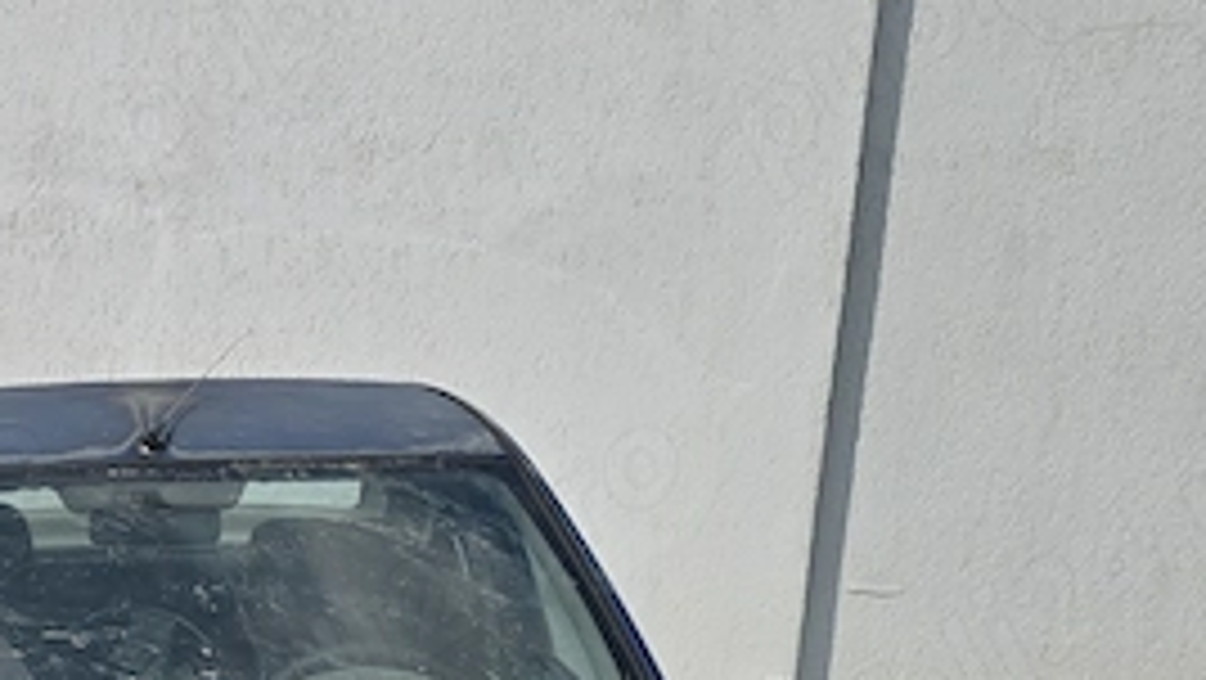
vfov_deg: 20.7
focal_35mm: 56
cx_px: 72
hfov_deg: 34.6
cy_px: 689
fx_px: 1791
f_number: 1.7
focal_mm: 6.3
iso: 12
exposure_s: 1/1167
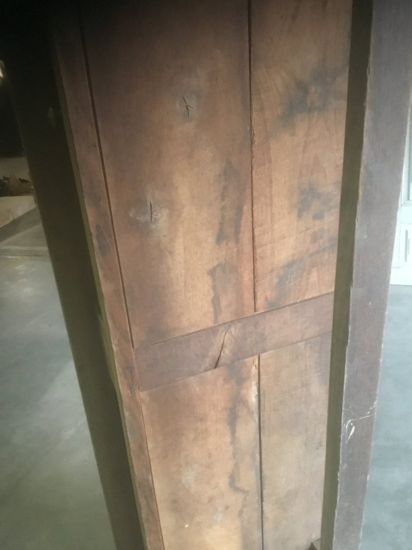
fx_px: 539
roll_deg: +6.6
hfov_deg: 41.8
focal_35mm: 34
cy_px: 291
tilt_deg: -23.1
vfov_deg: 53.9
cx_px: 217
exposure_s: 1/17
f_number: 2.4
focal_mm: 3.3
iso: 500
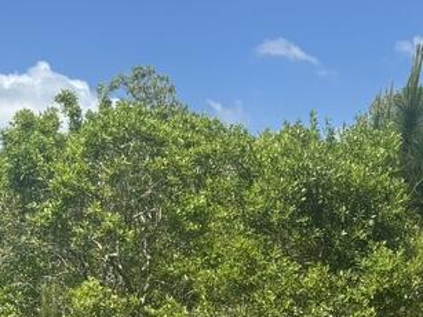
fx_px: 1551
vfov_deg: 11.3
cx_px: 371
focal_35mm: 127
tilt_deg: -0.6
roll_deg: -0.9
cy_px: 443
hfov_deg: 15.4
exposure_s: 1/2571
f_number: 1.6
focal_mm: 5.96
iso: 50
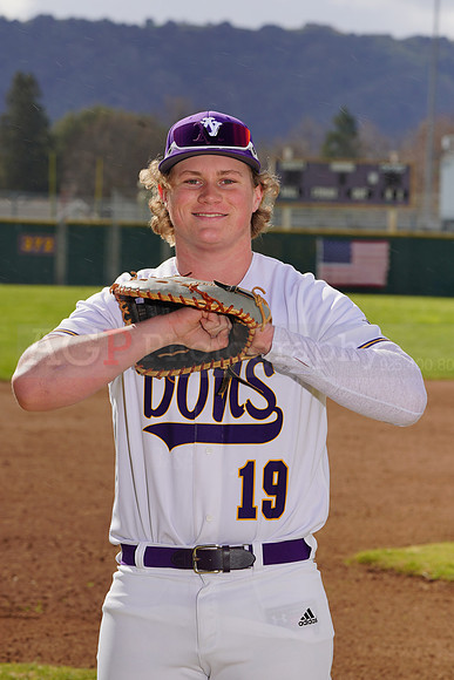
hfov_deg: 7.8
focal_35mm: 177
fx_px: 3346
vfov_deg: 11.6
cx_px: 227
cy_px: 340
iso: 100
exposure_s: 1/250
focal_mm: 177
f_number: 11
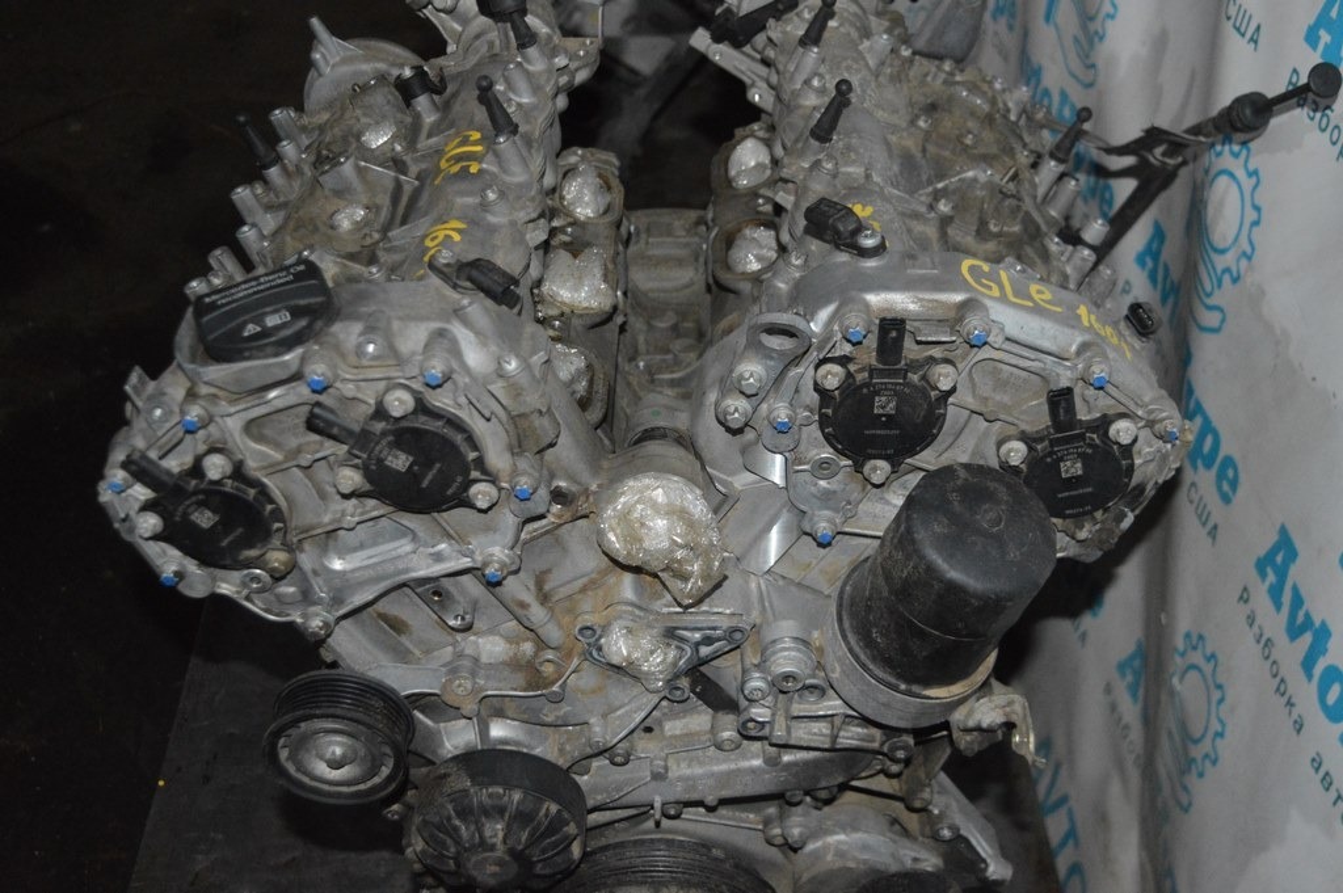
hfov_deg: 48.0
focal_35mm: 40
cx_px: 672
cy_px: 446
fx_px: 1510
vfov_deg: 33.0
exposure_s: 1/60
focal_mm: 27
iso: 3200
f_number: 4
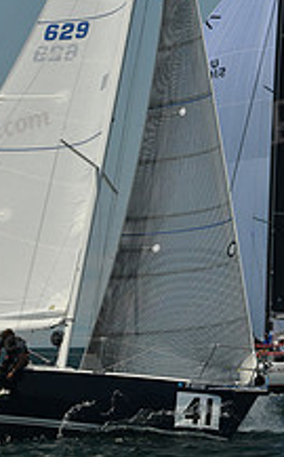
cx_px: 159
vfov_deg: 10.9
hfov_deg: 6.8
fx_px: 2373
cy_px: 11
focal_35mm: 191
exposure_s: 1/640
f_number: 11
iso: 320
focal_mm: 70
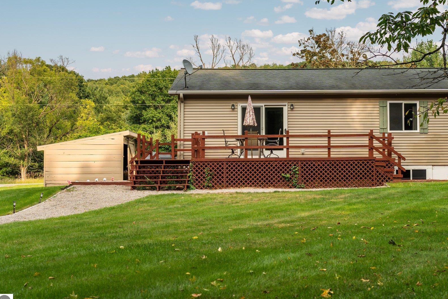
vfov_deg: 20.9
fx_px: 809
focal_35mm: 65
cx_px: 286
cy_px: 116
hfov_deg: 30.8
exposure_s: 1/250
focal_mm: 50
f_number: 4.5
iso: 320
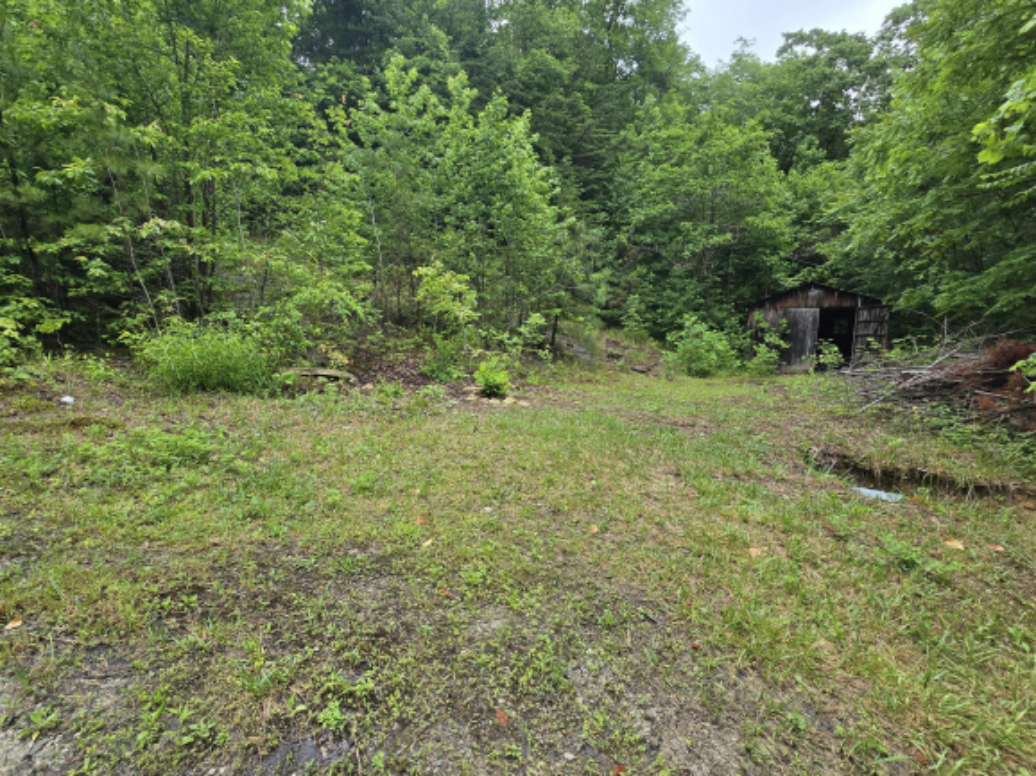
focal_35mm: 15
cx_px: 476
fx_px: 449
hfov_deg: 98.0
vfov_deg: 81.7
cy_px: 403
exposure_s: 1/740
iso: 50
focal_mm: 2.2
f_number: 2.2
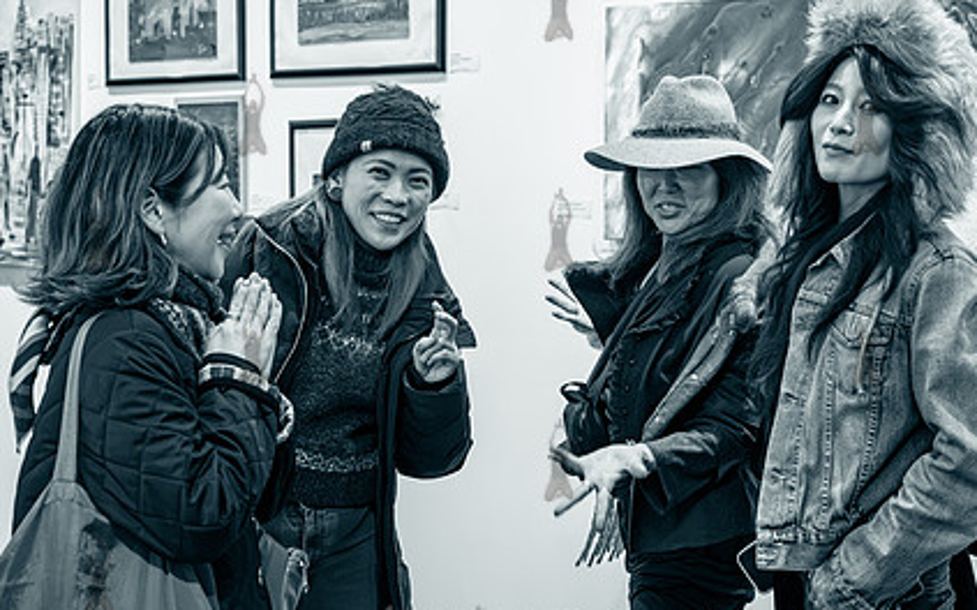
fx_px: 1411
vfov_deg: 24.3
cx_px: 541
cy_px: 216
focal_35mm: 53
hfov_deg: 38.2
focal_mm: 35
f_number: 5
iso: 8000
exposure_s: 1/400
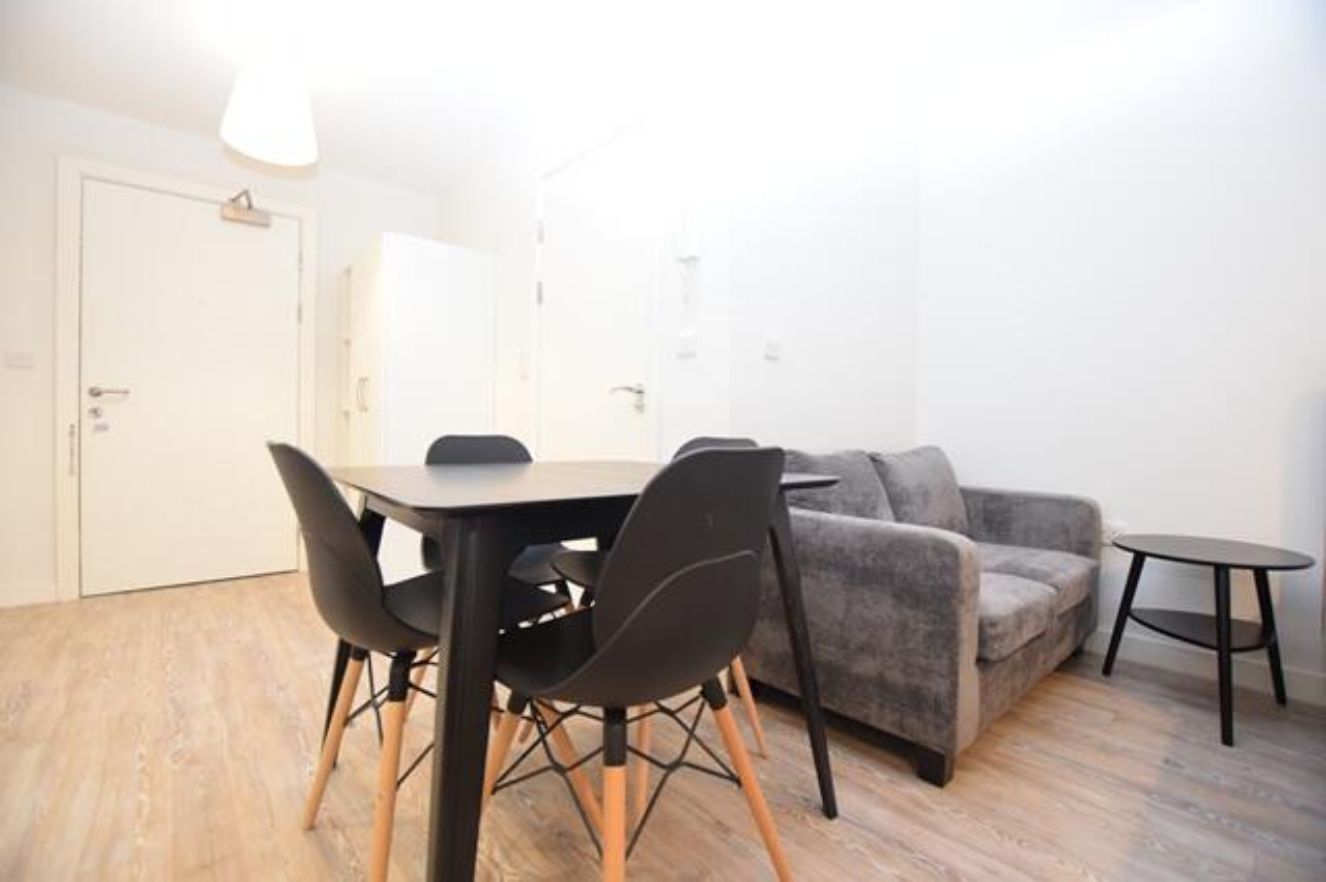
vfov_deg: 77.3
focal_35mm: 15
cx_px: 663
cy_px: 441
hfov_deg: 100.4
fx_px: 552
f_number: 3.5
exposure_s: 1/60
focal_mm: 10
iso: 1100
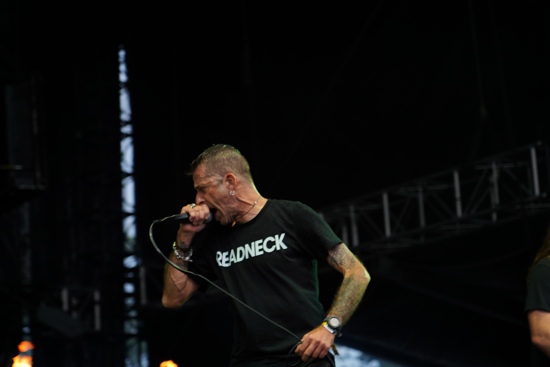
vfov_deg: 11.9
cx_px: 272
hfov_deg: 17.8
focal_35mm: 115
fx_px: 1757
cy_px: 180
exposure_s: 1/125
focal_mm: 105
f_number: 4
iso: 200
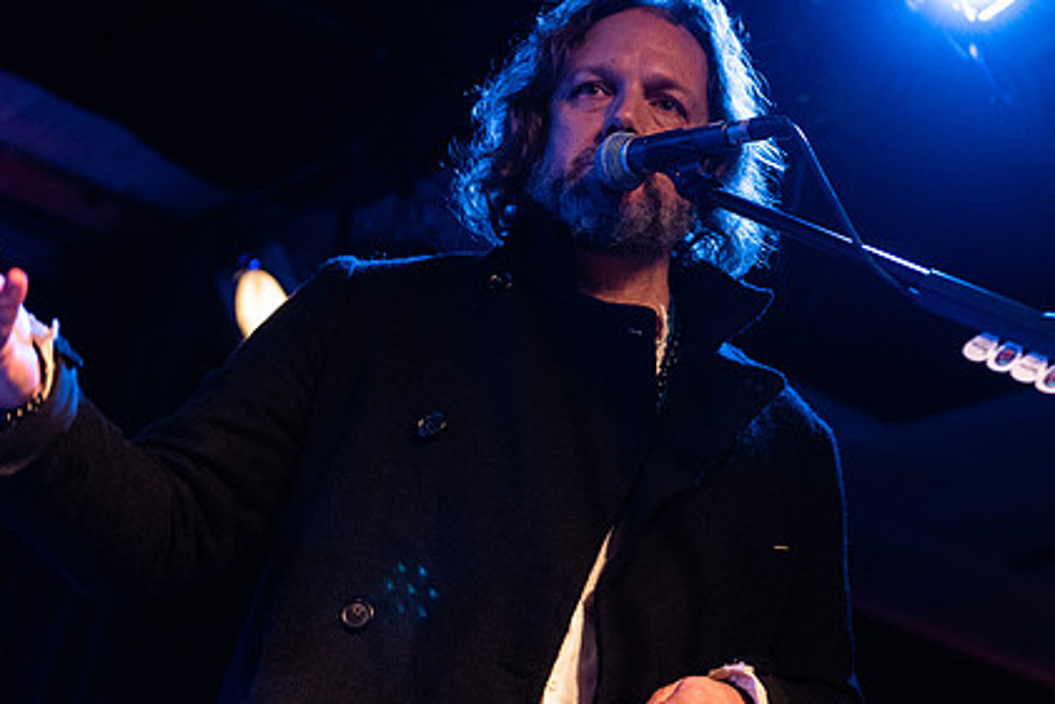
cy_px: 279
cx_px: 677
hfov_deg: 24.7
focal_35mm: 82
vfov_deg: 16.7
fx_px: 2404
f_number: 3.2
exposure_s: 1/160
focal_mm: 55
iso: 2000
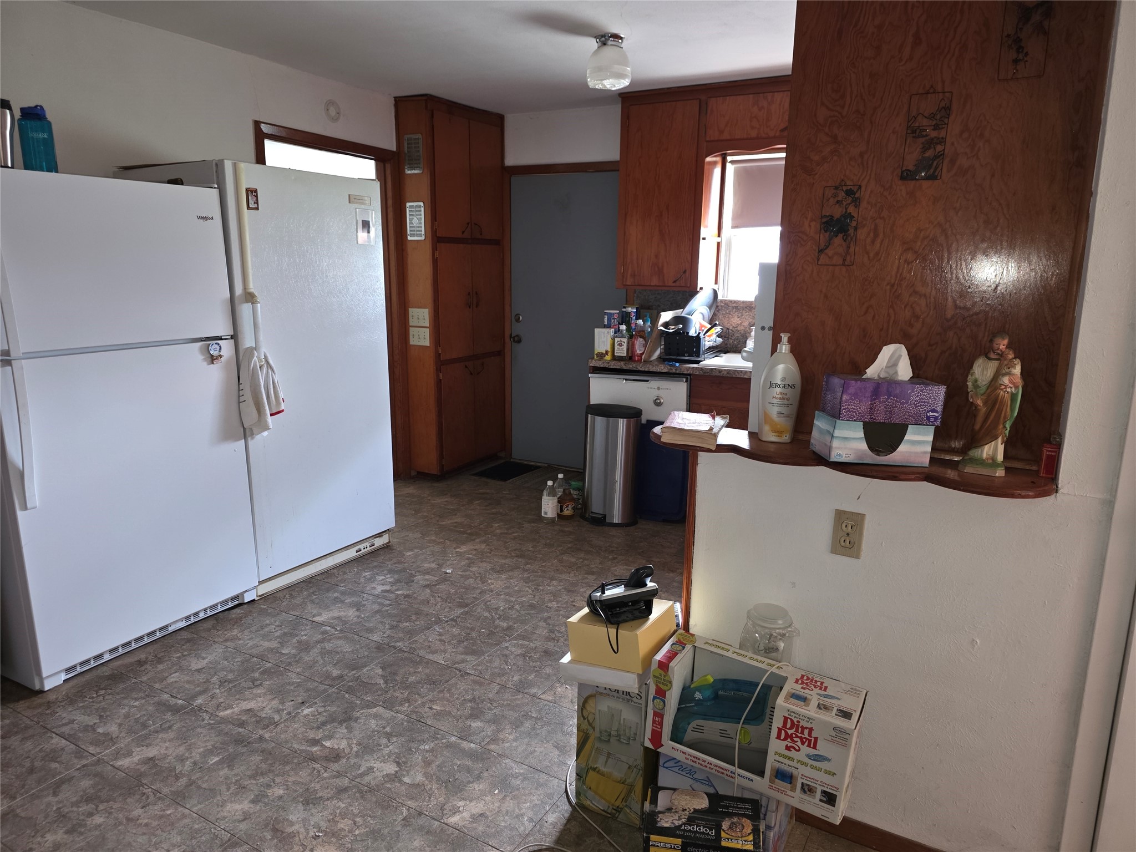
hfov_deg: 73.9
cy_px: 426
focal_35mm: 23
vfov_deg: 58.9
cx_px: 568
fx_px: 755
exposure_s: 1/12
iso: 320
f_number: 1.7
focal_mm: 6.3
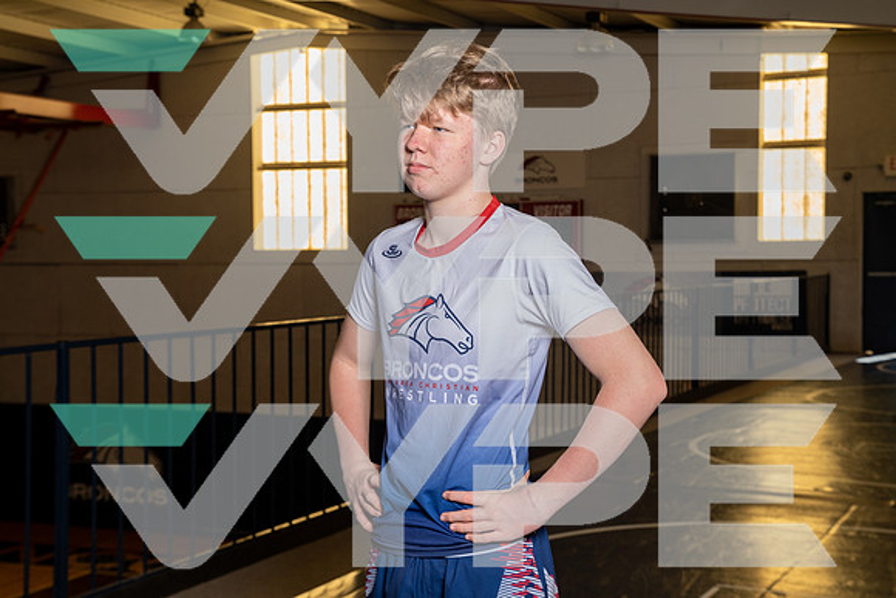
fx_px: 1394
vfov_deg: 24.2
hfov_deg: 35.6
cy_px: 299
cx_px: 448
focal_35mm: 56
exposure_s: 1/125
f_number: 7.1
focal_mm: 56
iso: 800
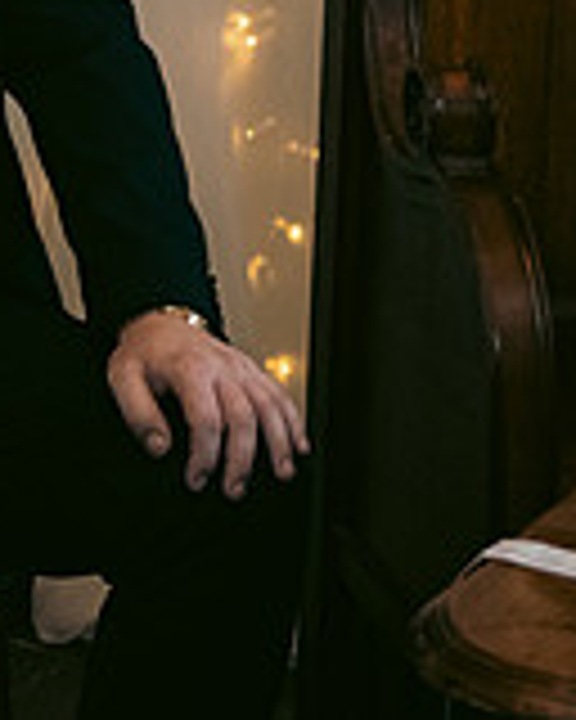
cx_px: -558
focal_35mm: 197
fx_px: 4198
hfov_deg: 7.5
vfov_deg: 9.7
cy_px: -146
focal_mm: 58
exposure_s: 1/160
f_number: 3.5
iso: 1250
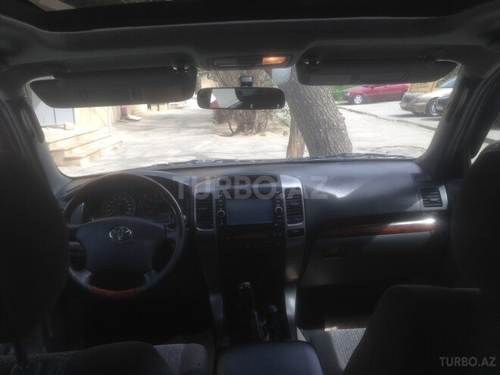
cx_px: 250
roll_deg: +0.9
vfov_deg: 42.9
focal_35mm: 33
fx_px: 477
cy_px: 188
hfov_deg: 55.4
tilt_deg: -15.5
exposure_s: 1/215
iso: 50
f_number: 2.4
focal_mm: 4.12
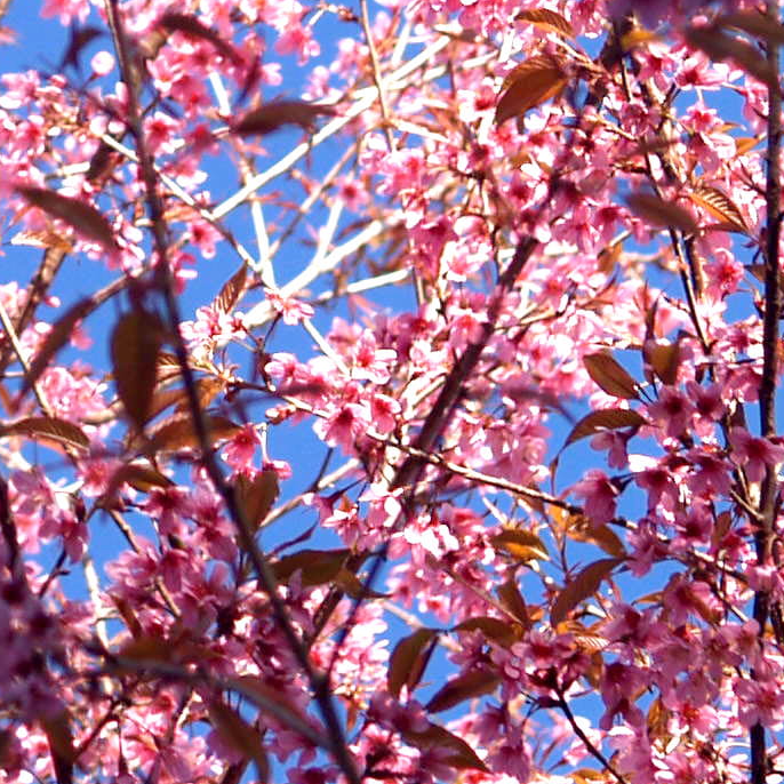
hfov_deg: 2.7
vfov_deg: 2.7
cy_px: 253
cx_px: -850
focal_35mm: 648
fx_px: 16604
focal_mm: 77
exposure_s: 1/250
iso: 100
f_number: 5.6
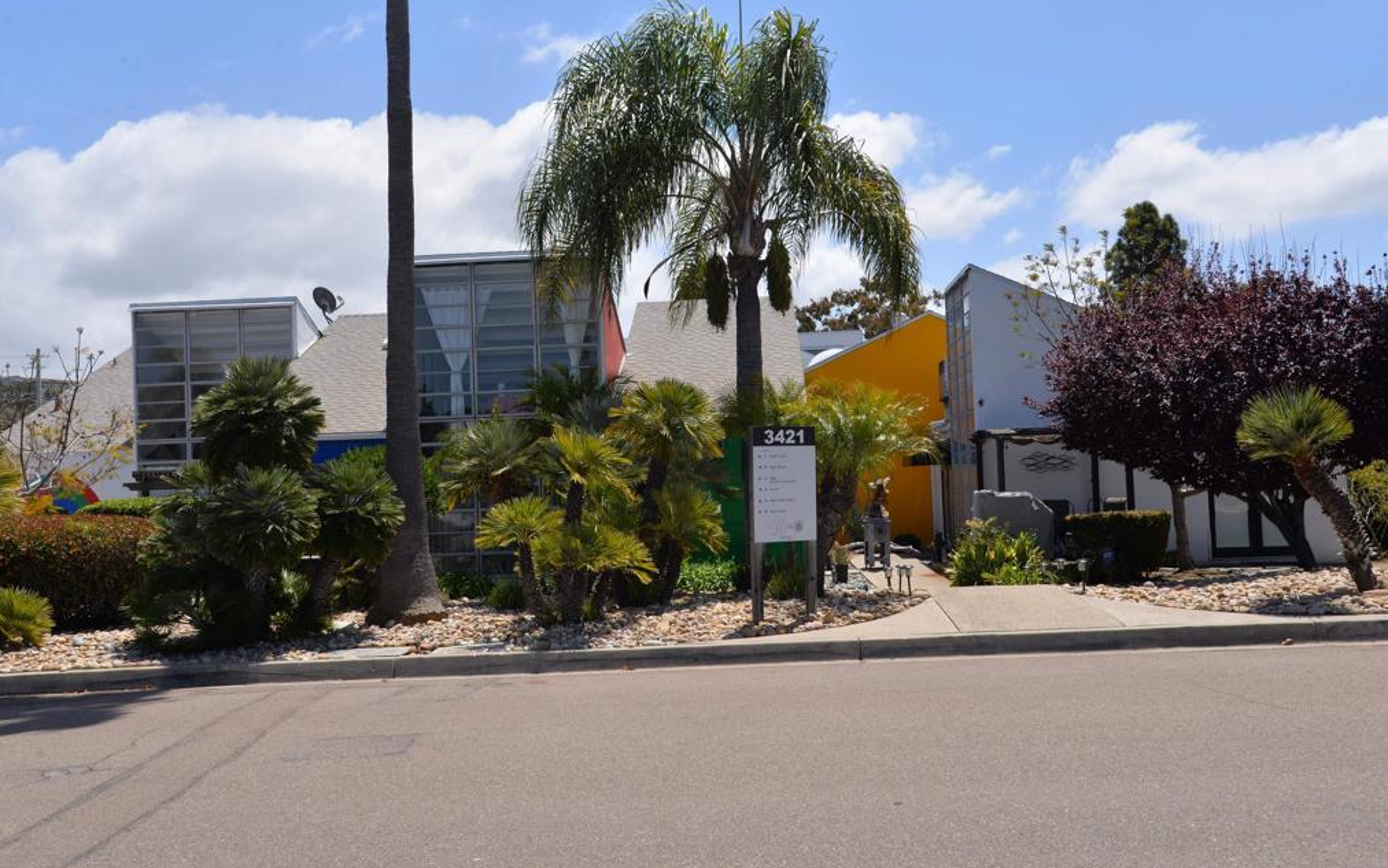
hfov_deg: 58.1
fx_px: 1249
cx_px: 699
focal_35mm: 33
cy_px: 413
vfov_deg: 38.3
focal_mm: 32
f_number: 10
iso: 100
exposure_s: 1/200
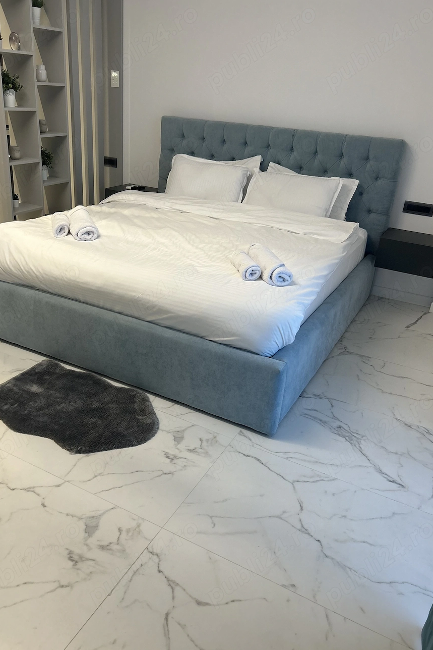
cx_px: 202
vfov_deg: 65.5
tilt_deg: -26.3
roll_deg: -3.6
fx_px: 505
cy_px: 333
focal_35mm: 28
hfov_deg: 46.4
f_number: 1.5
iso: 100
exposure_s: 1/50
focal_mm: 5.7
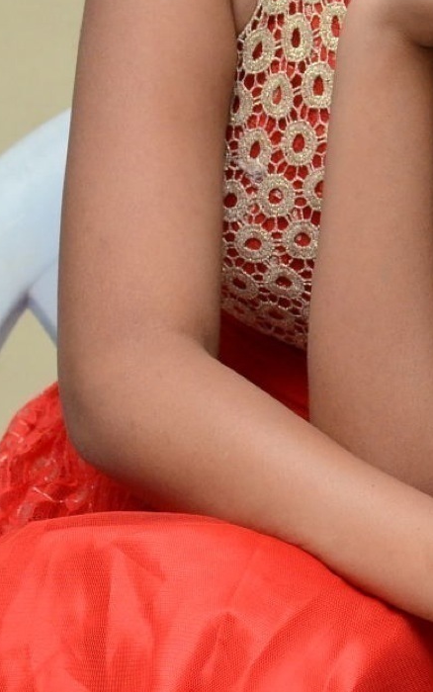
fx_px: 4320
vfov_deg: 9.1
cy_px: 211
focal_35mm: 229
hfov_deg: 5.7
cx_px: 484
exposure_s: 1/125
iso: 2500
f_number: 5.6
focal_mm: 58
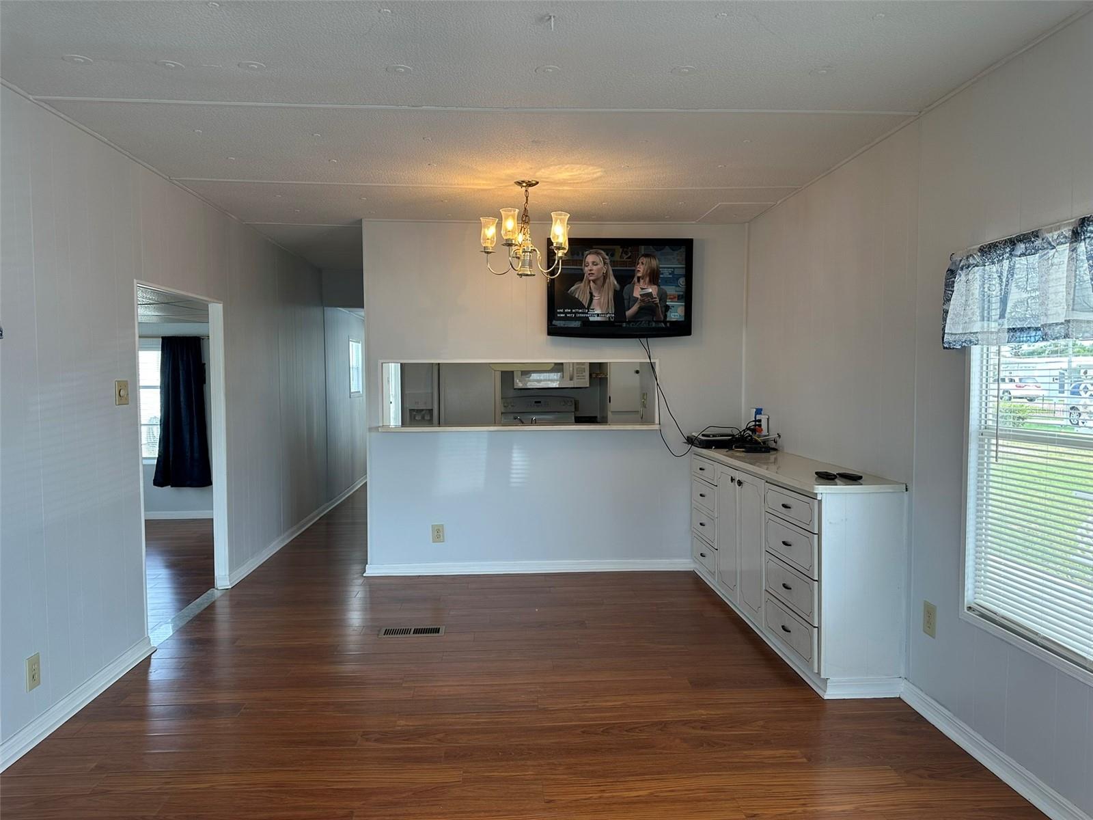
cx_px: 546
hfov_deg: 71.6
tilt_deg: -2.3
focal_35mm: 24
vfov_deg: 56.8
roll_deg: +0.3
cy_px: 410
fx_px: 758
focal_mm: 6.86
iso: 80
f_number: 1.78
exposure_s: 1/154
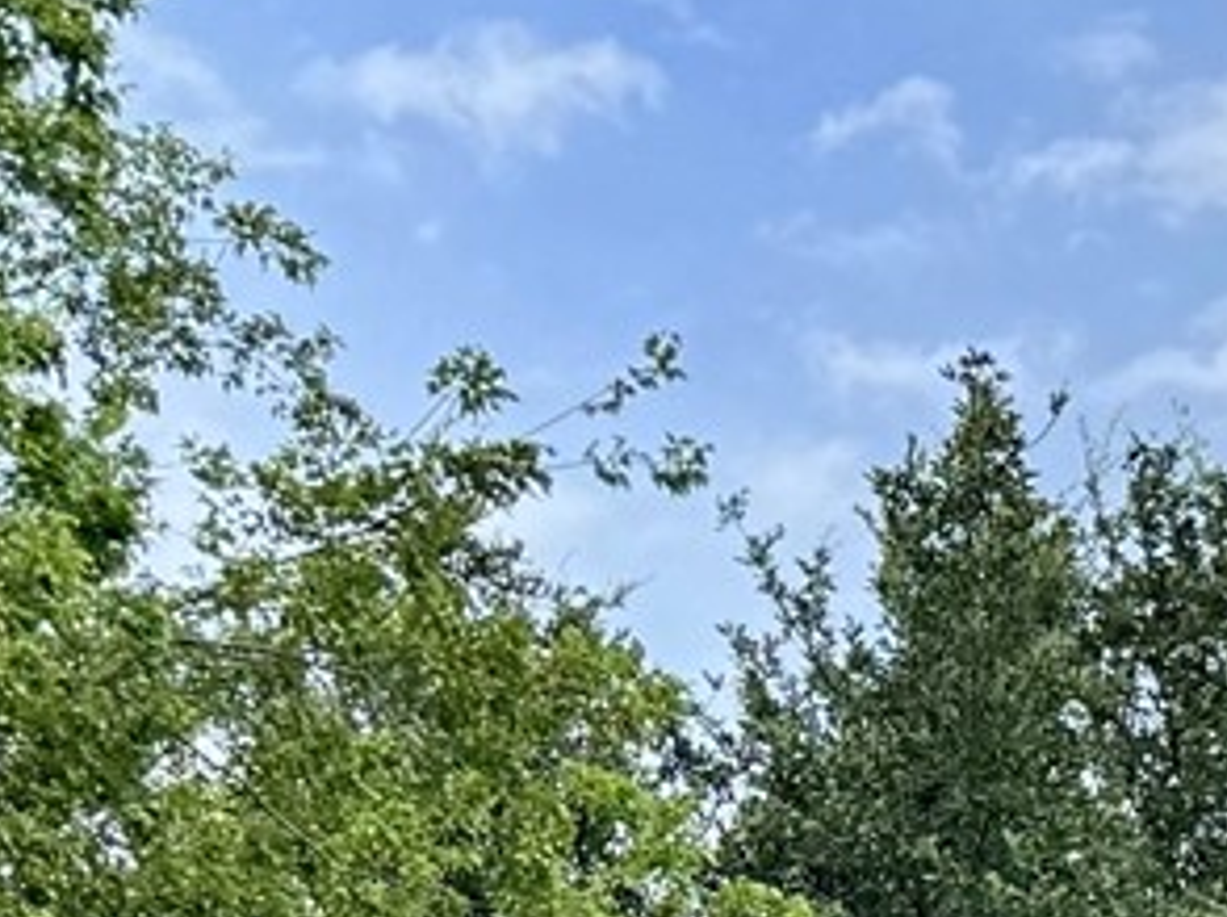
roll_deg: +0.0
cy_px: 2764
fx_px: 5948
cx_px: 3400
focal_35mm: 168
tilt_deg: +2.5
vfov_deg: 7.7
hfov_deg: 9.7
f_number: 1.78
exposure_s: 1/3413
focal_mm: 6.76
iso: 80
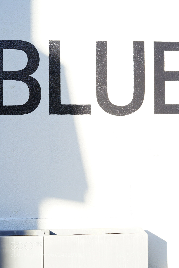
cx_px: 90
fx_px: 372
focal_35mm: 50
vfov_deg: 39.6
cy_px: 134
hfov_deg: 27.0
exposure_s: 1/125
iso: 200
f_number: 8
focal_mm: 50
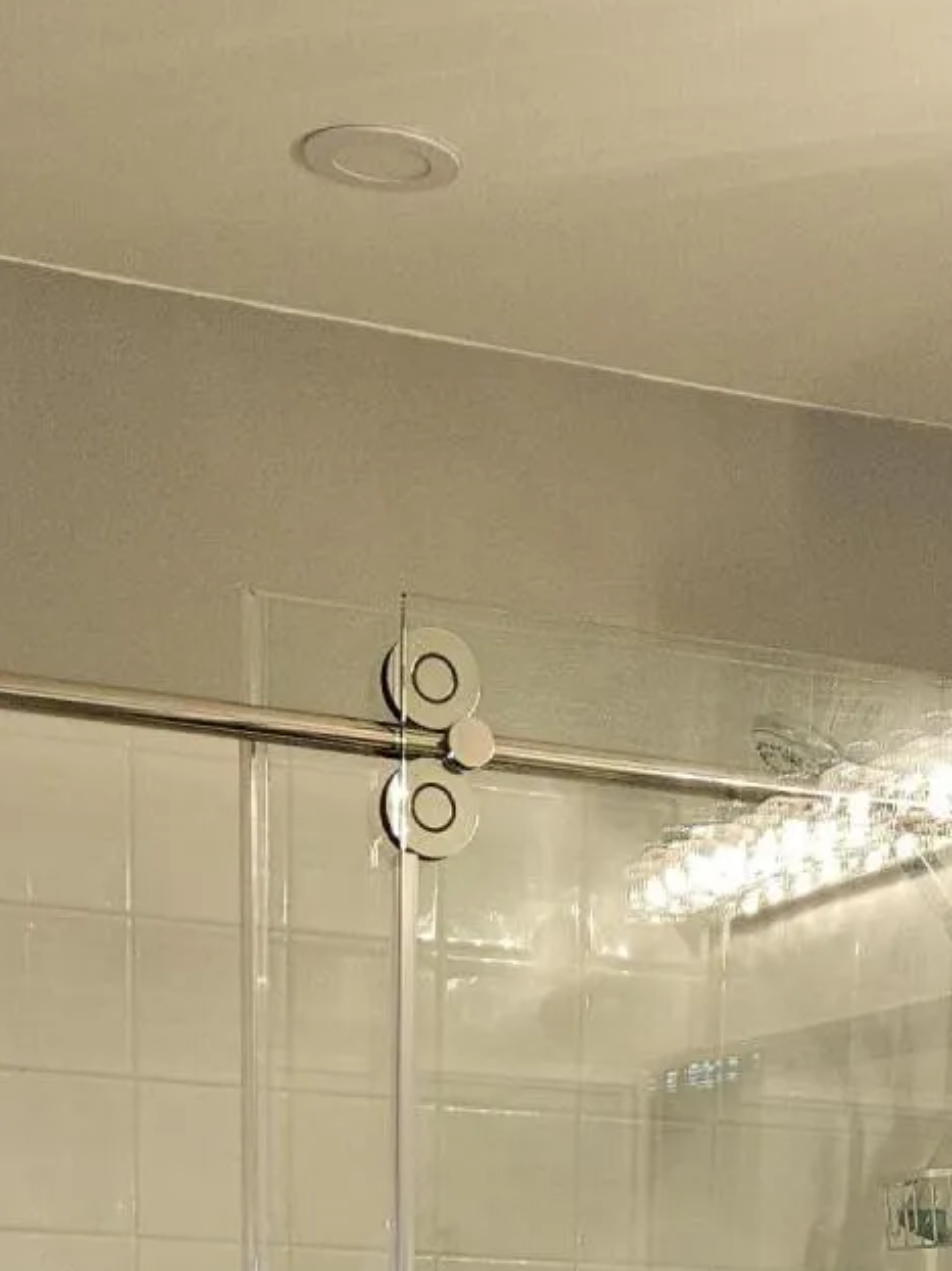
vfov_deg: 21.9
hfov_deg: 19.6
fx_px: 2715
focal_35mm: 74
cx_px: 836
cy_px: 1902
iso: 64
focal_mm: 5.4
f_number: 1.8
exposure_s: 1/60
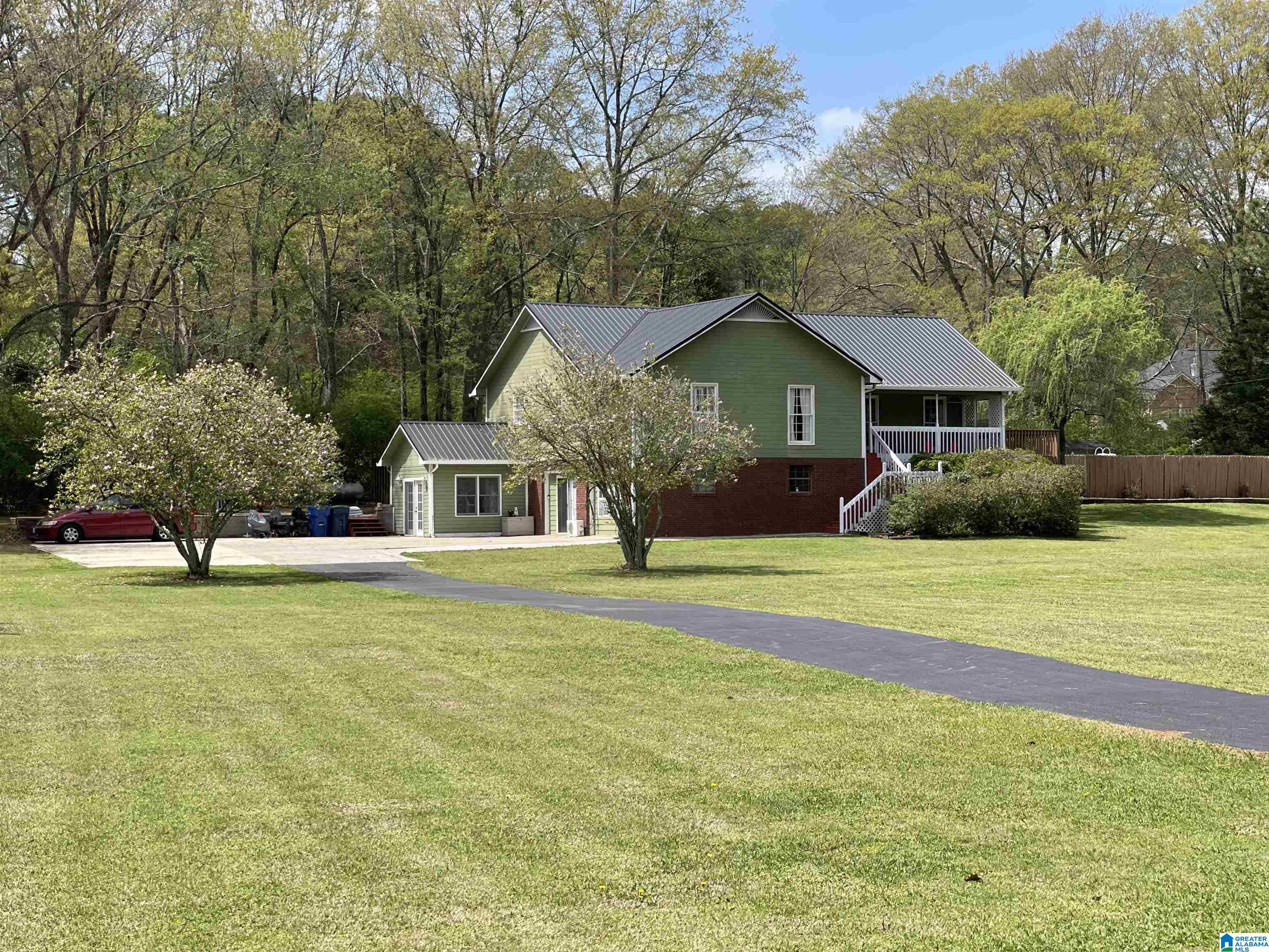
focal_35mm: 64
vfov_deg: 22.9
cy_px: 476
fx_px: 2346
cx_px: 634
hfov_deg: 30.3
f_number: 2.2
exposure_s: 1/874
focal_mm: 7.5
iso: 32
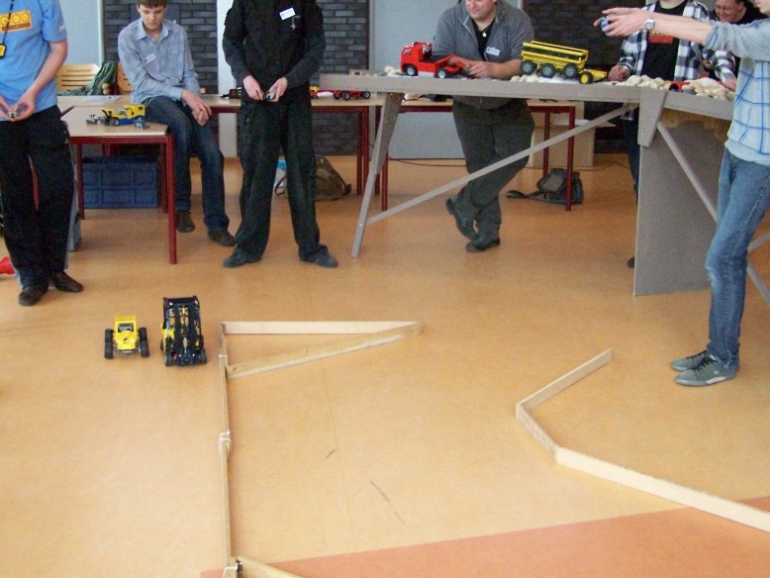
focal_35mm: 50
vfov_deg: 29.0
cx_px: 356
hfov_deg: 38.2
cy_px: 219
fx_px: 1113
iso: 400
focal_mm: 6.3
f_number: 2.8
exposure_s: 1/350
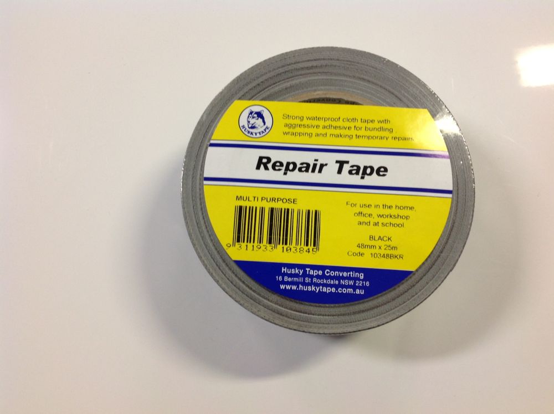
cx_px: 277
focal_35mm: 35
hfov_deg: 52.7
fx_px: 559
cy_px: 207
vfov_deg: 40.6
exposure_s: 1/17
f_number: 2.4
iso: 100
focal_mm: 4.28
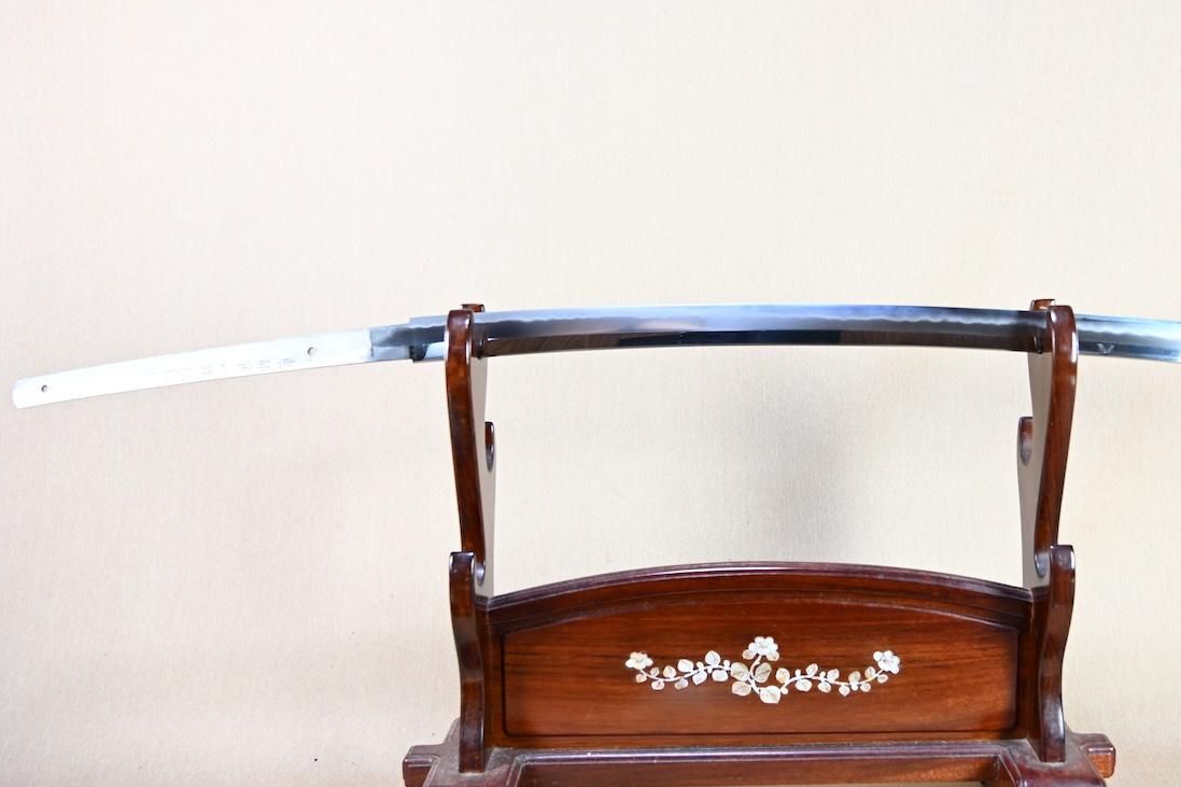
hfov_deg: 51.0
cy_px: 327
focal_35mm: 37
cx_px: 737
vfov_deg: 35.6
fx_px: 1224
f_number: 3.5
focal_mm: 19.5
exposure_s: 1/3
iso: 100
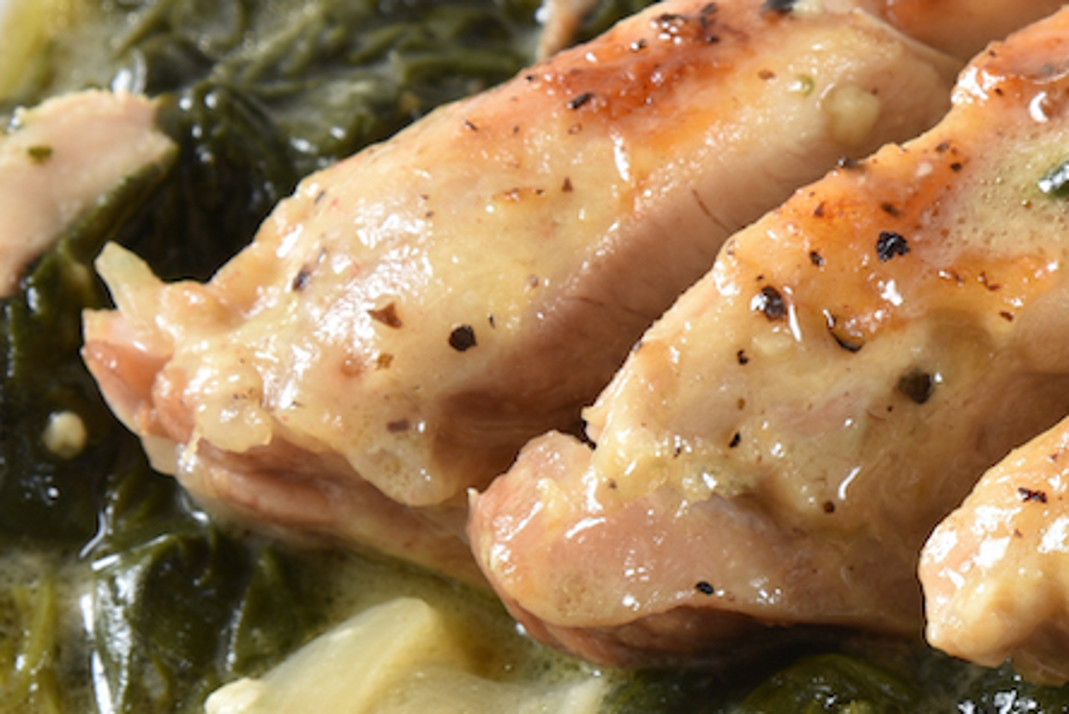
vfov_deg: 3.5
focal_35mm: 389
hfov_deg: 5.3
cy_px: 486
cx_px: 1232
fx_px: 11554
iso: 100
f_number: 13
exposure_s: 1/200
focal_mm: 120
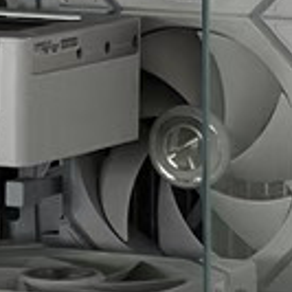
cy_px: -336
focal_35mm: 414
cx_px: -116
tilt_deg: +0.0
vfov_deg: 4.2
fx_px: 3951
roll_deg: -0.4
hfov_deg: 4.2
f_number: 2.8
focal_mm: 9
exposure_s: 1/63
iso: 250
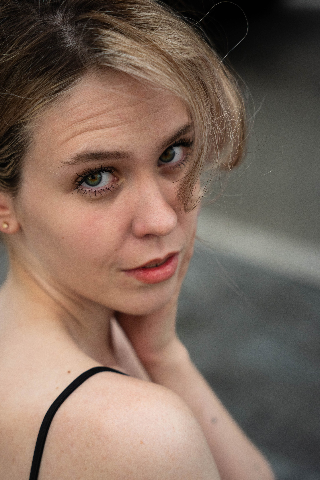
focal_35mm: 67
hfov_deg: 20.3
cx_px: 163
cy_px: 244
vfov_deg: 30.1
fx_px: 893
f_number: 3.5
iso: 1600
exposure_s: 1/800
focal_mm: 62.7
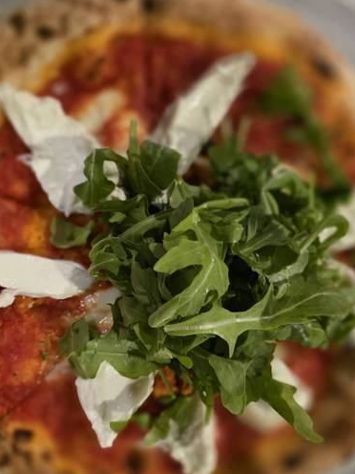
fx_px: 465
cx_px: 174
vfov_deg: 53.9
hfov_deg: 41.8
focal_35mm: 34
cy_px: 246
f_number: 1.7
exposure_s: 1/60
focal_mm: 6.3
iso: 1600
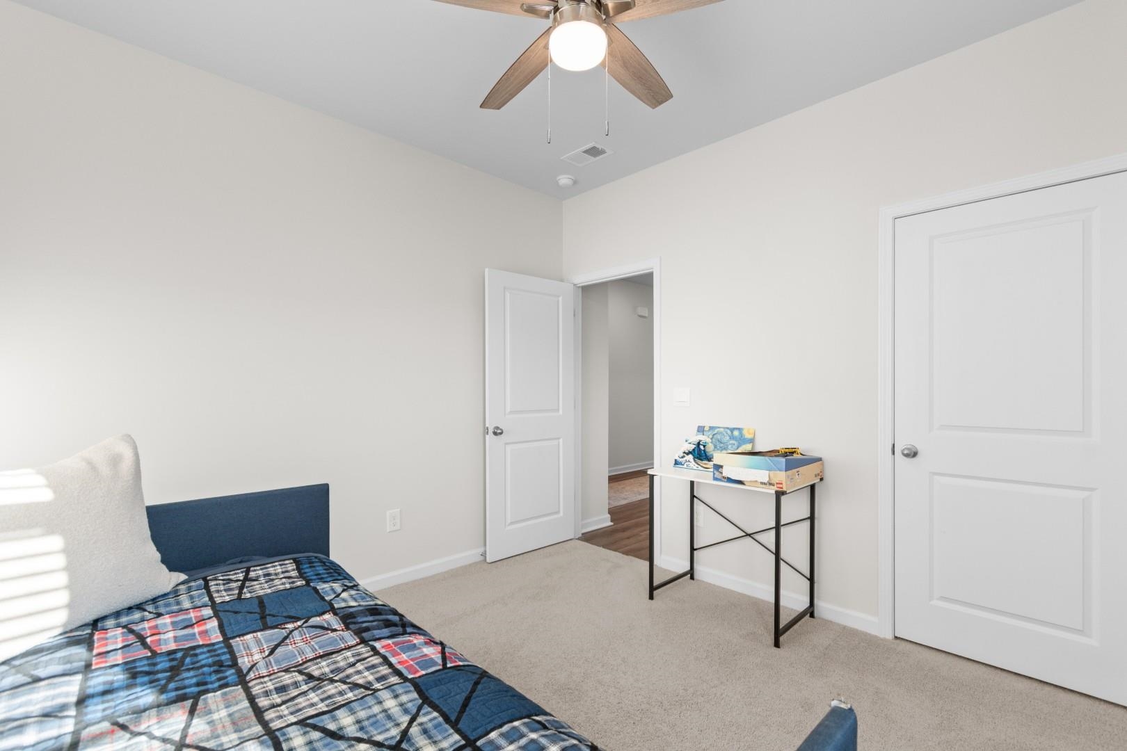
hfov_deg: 100.4
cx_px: 564
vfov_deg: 77.3
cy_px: 376
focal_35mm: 15
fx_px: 470
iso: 100
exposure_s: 1/8
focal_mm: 10
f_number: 4.5
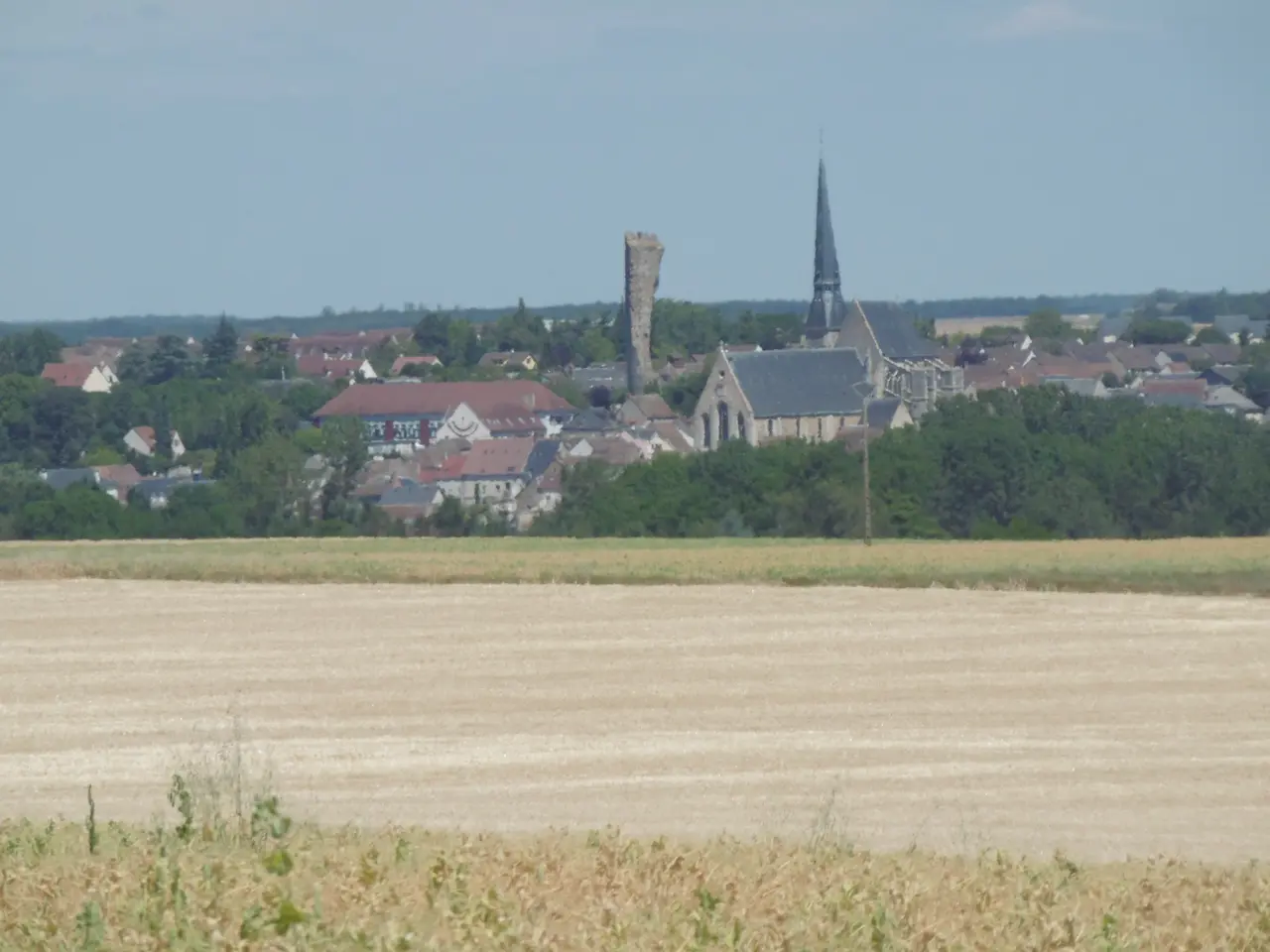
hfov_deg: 6.0
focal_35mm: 328
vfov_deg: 4.5
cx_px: 635
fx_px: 12034
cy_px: 476
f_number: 6.3
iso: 100
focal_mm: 51.6
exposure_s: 1/640
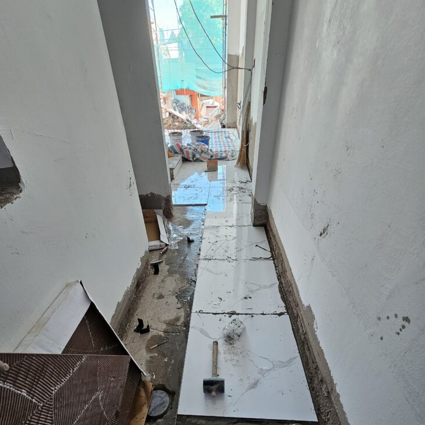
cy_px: 276
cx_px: 209
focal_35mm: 16
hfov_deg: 87.4
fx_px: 222
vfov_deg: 85.0
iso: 125
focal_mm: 2.2
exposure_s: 1/100
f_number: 2.2
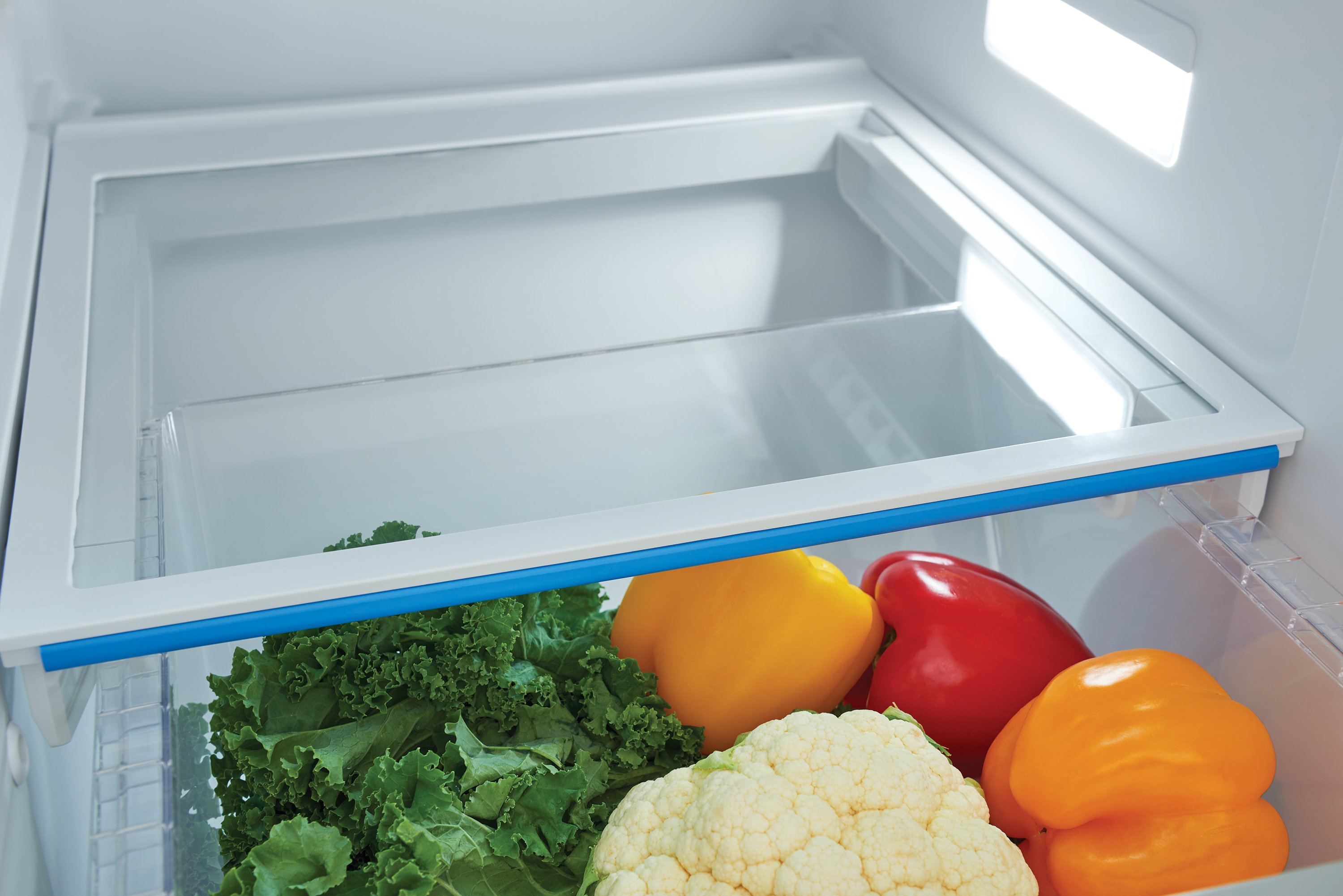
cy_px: 448
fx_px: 1642
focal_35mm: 44
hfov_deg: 44.5
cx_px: 672
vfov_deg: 30.5
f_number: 7.1
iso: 125
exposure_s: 1/15
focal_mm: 44
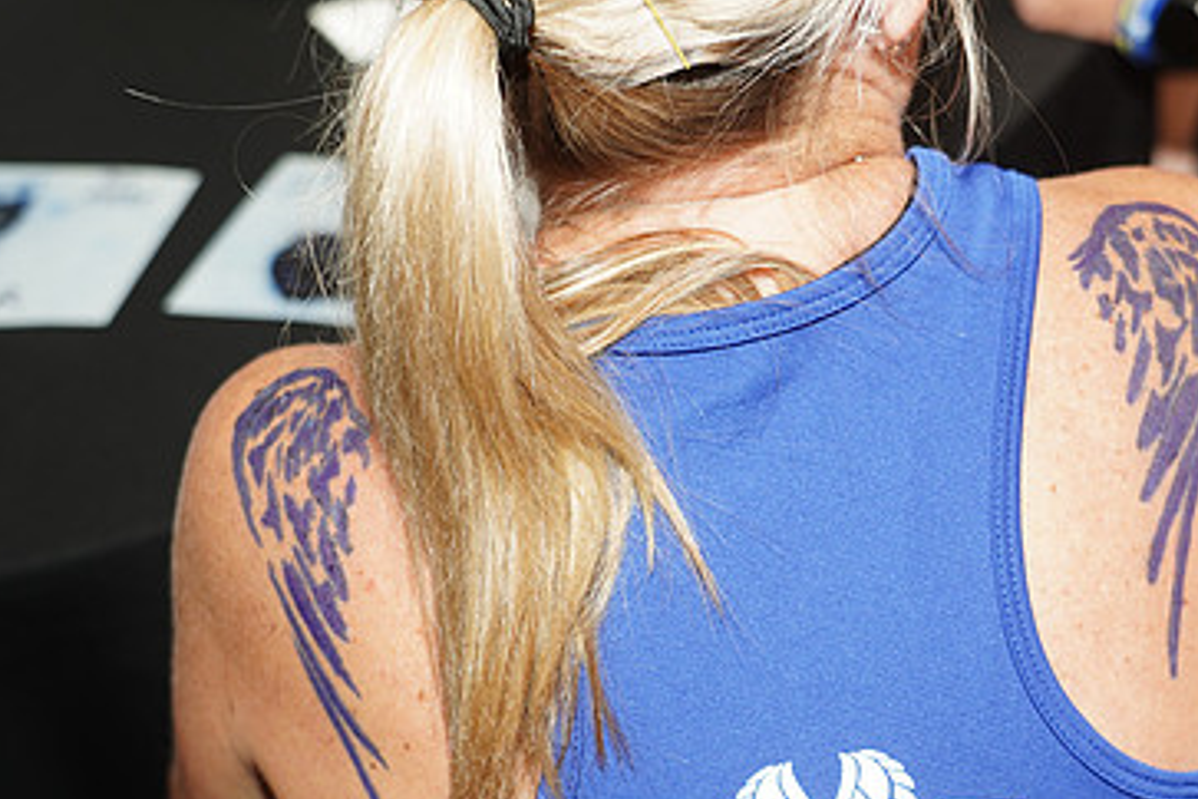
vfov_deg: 21.2
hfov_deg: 31.3
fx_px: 2130
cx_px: 746
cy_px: 500
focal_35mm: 64
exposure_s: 1/80
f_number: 4
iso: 250
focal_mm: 40
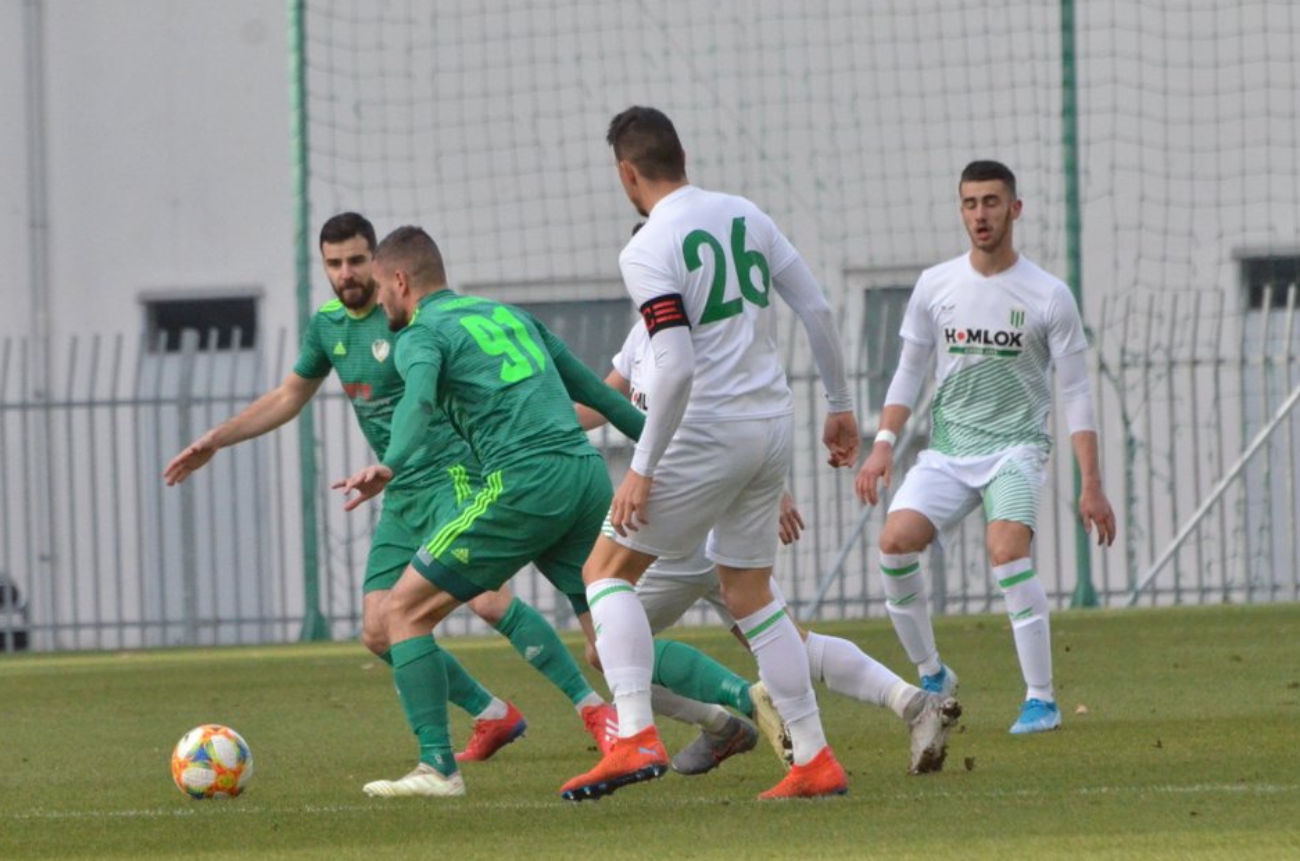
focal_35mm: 576
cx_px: 518
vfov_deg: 2.4
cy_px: 464
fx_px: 20761
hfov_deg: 3.6
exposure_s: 1/5000
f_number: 9
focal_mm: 300
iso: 3200
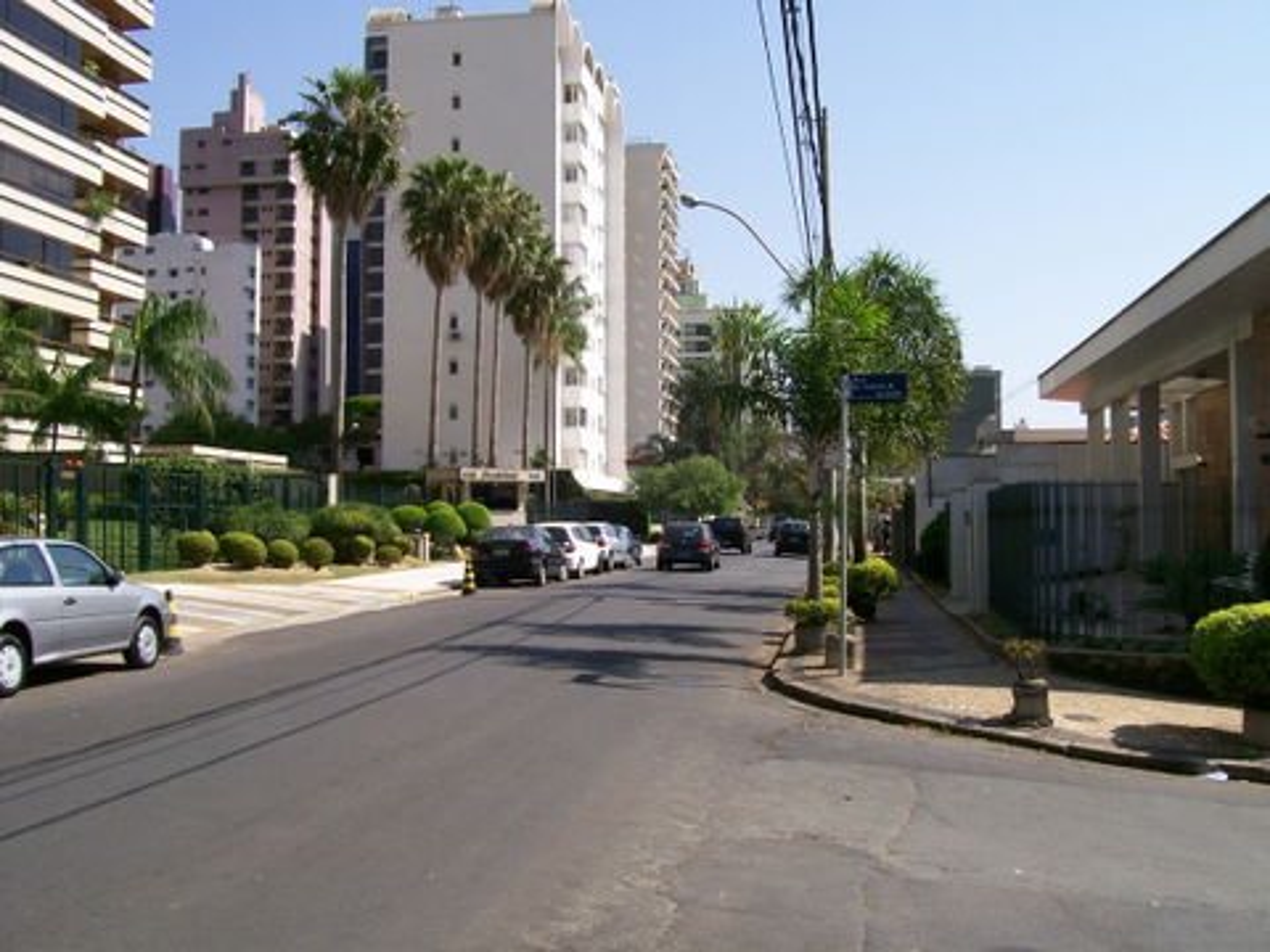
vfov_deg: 39.7
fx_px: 1321
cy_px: 476
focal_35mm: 36
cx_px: 635
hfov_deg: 51.4
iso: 80
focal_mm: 6
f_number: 4.8
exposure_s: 1/476
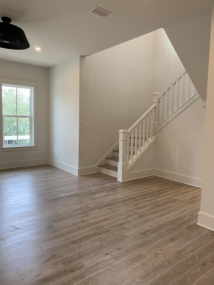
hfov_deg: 53.1
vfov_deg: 67.3
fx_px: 214
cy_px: 142
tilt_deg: -4.8
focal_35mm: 26
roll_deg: -1.7
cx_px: 107
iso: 64
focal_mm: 4.25
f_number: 1.8
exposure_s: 1/60
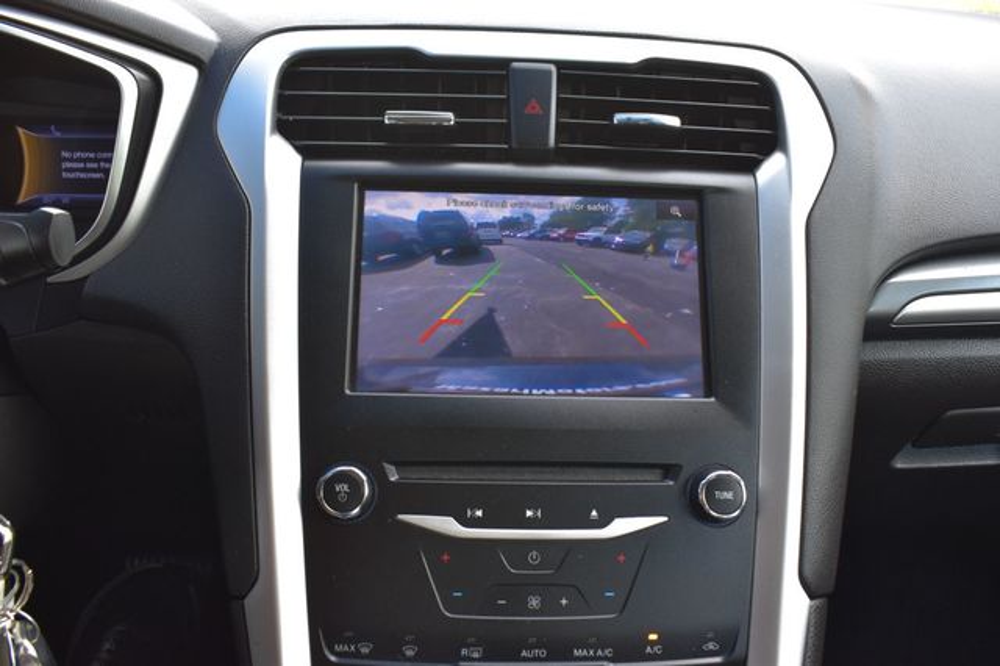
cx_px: 500
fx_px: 875
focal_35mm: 32
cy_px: 333
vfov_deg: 41.7
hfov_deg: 59.5
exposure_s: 1/50
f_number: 8
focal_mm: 21
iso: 400
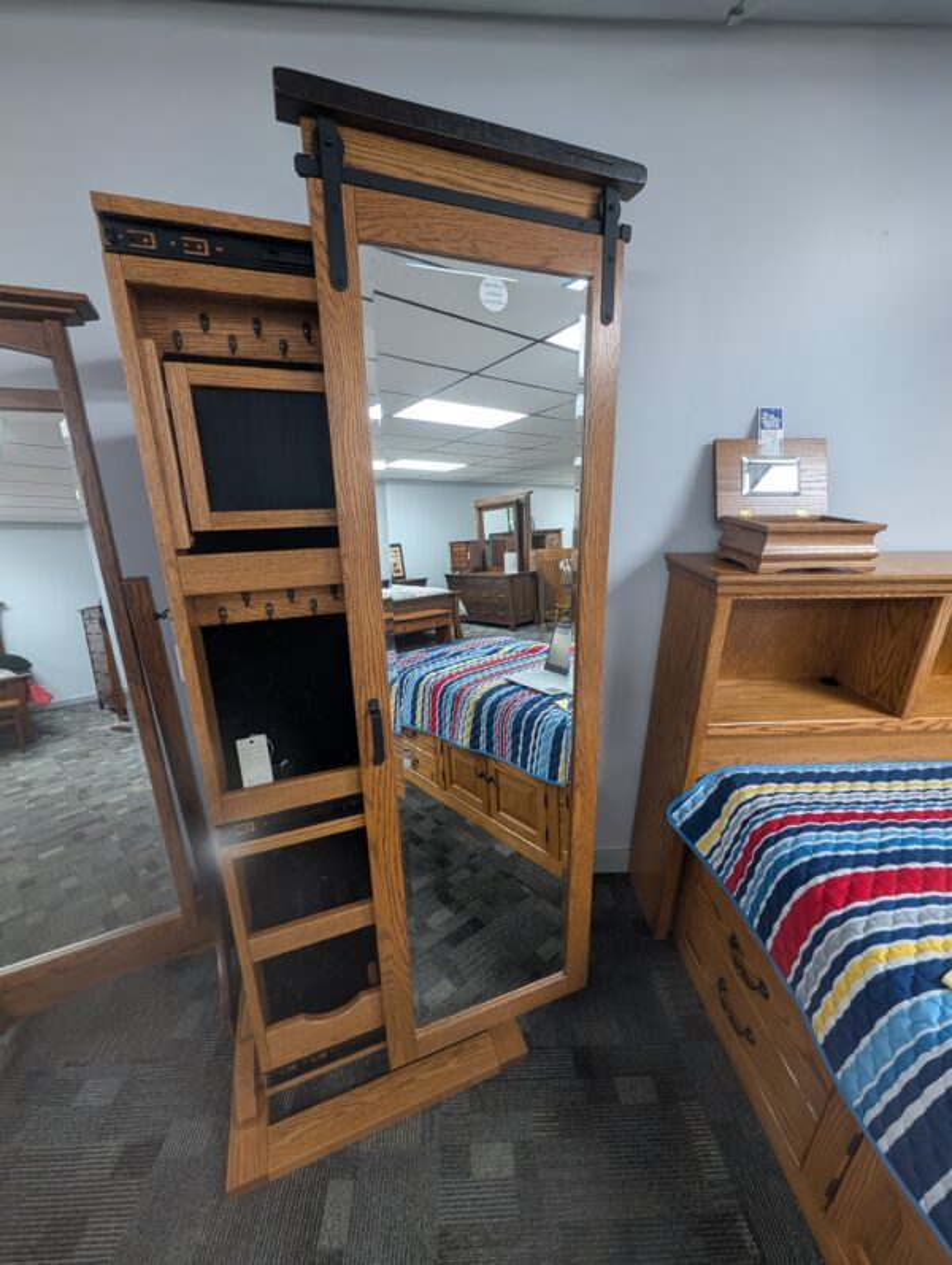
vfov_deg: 110.5
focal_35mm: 12
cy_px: 632
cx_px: 476
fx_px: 439
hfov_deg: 94.6
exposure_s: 1/60
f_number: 1.7
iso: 113
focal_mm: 2.02
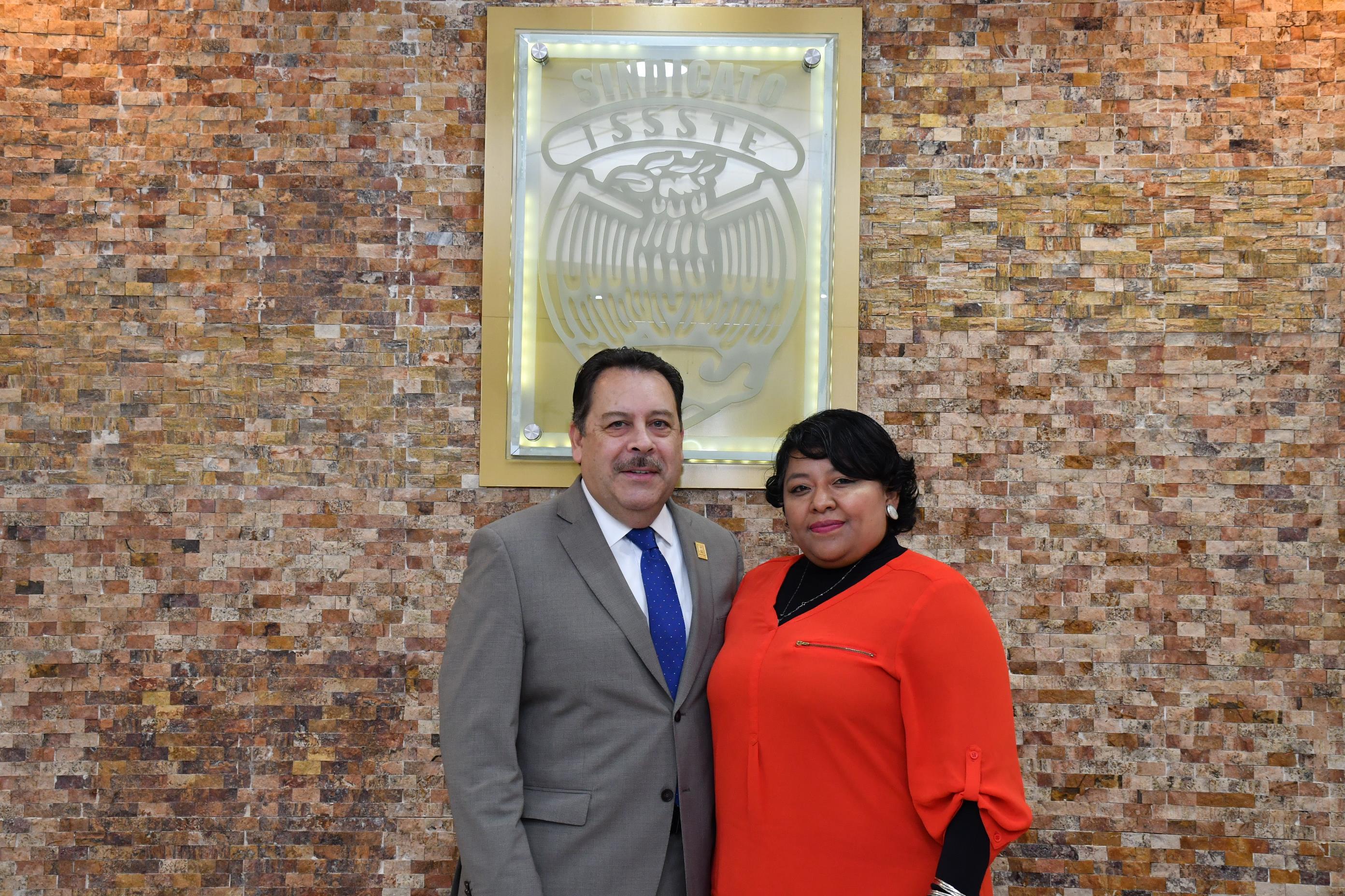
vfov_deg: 26.0
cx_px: 672
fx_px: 1943
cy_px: 448
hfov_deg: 38.2
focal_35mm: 52
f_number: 5.6
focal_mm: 35
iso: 1000
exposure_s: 1/100
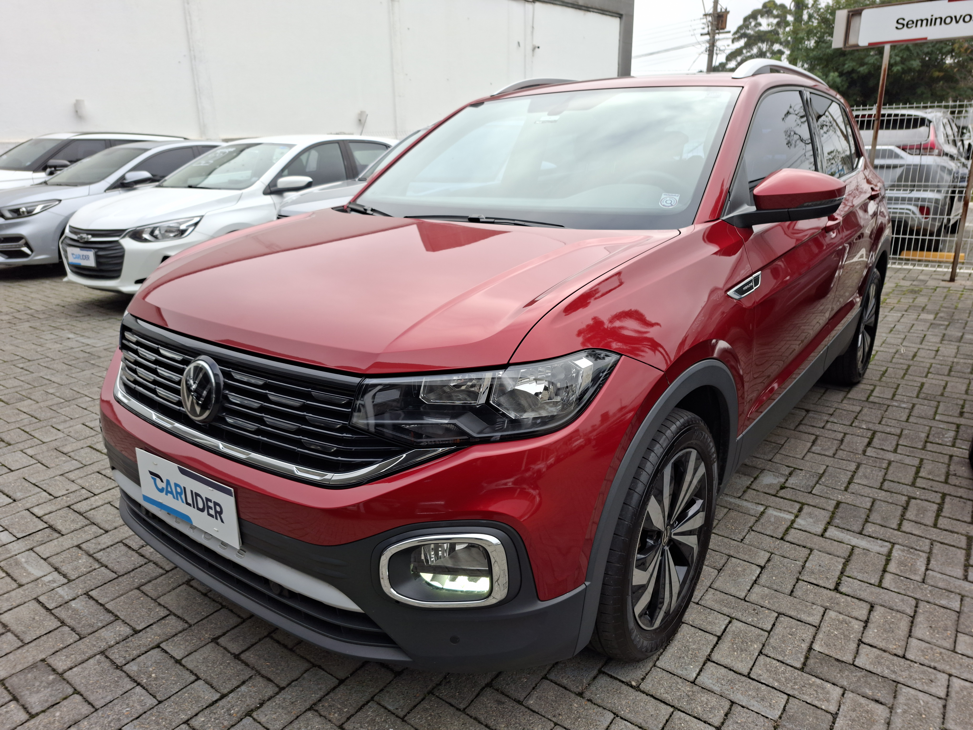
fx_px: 646
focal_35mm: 23
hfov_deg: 73.9
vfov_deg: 58.9
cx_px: 486
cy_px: 365
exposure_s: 1/332
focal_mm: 5.54
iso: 50
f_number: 1.8
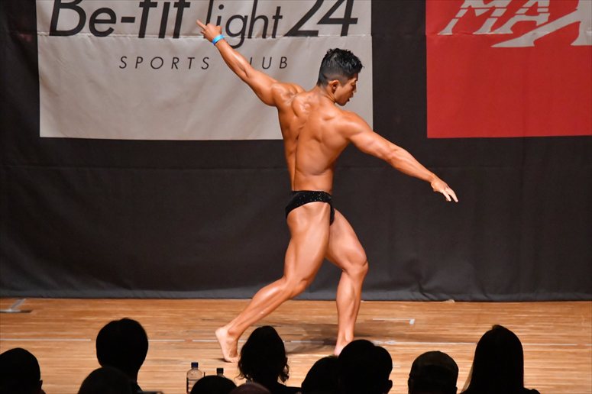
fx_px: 4438
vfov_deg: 5.1
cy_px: 197
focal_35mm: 270
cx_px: 296
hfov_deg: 7.6
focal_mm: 180
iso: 12800
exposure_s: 1/400
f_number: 5.6
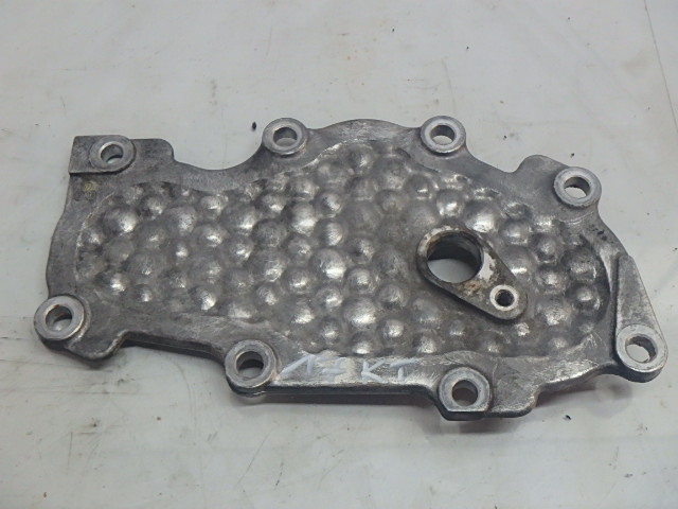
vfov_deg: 32.2
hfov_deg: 42.1
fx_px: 881
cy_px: 254
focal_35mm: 45
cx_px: 339
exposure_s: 1/40
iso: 400
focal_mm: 8.1
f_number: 5.2
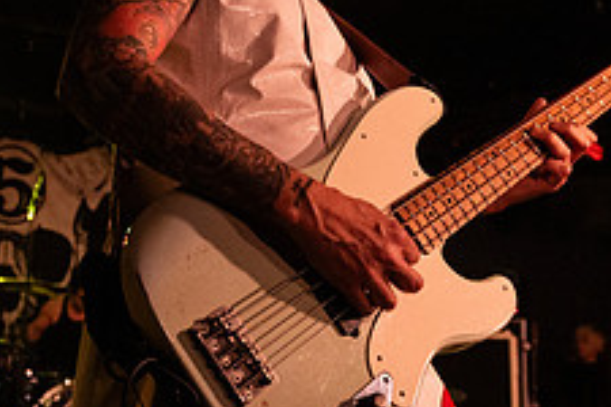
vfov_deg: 21.9
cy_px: 148
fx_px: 1052
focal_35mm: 62
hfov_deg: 32.0
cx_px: 190
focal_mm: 24
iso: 2000
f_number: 3.5
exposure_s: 1/160
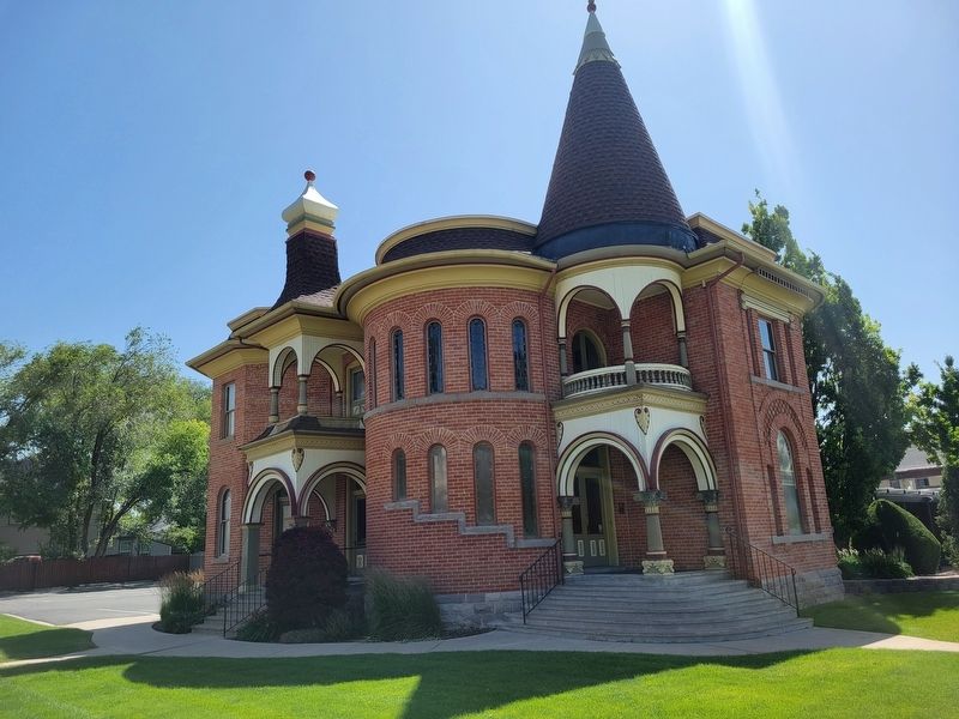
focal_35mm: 26
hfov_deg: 67.3
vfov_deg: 53.1
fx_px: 720
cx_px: 480
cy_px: 360
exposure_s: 1/2016
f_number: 1.8
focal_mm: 5.4
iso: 40
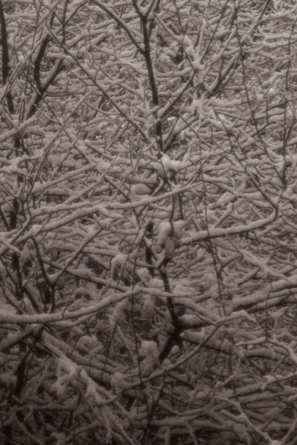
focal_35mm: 109
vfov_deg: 18.1
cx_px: 263
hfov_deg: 12.5
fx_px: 1348
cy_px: -39
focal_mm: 32
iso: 400
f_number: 4.5
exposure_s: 1/1250
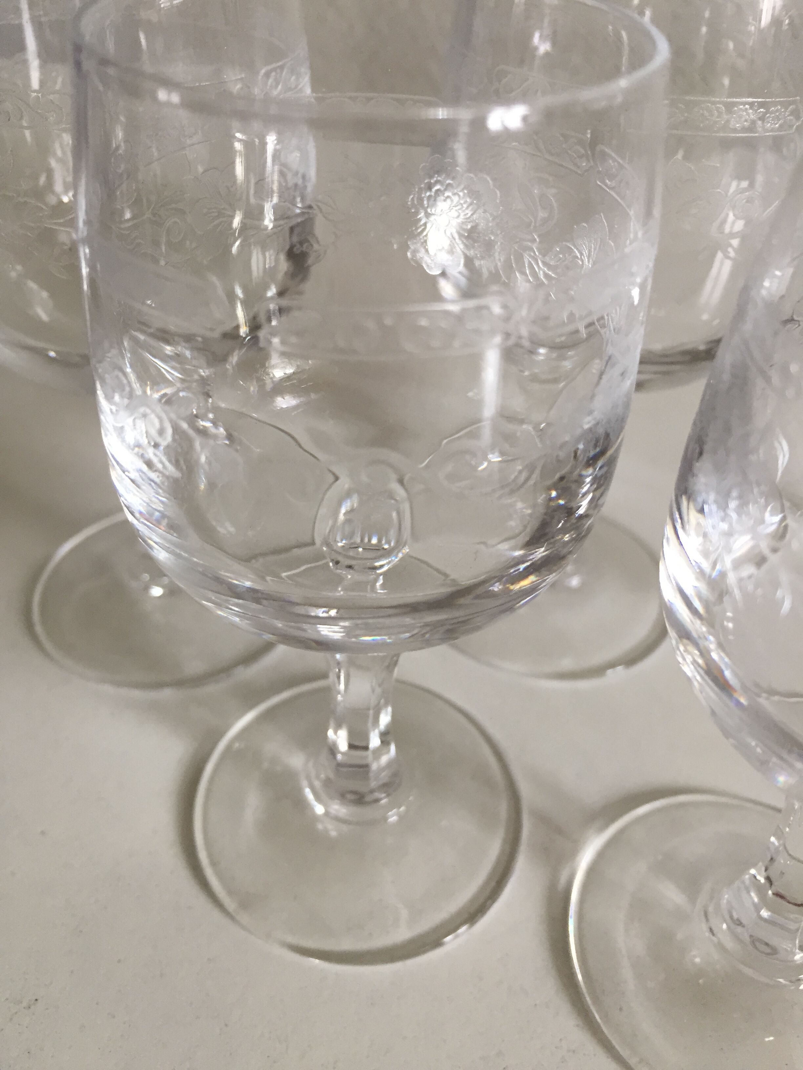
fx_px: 897
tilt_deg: -40.9
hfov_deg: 48.2
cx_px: 402
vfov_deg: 61.7
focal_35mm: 29
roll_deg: -4.1
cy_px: 535
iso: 40
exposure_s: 1/33
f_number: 2.2
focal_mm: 4.15
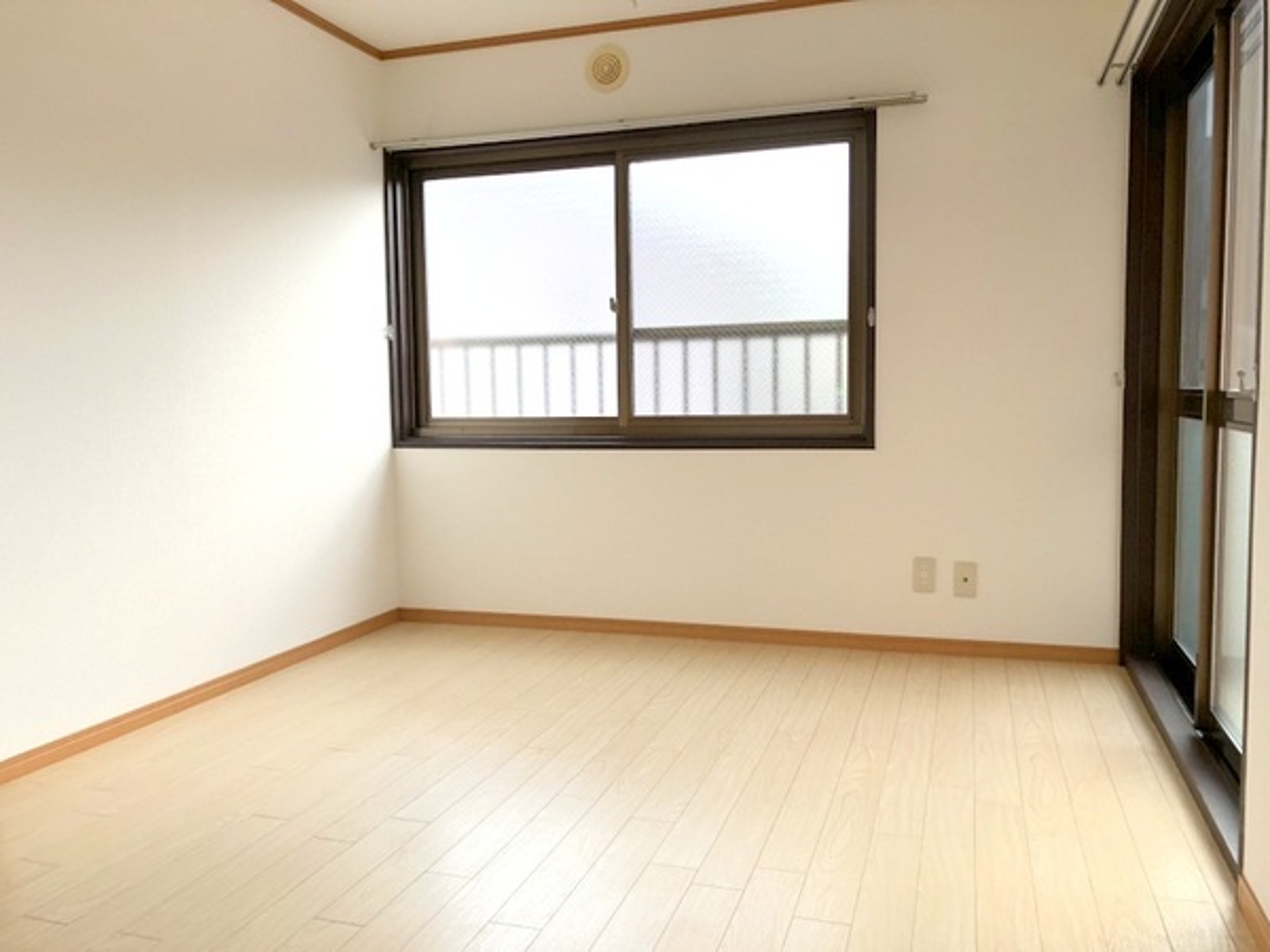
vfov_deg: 49.7
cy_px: 476
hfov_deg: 63.4
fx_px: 1027
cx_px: 635
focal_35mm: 28
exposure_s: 1/127
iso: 20
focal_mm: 3.99
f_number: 1.8
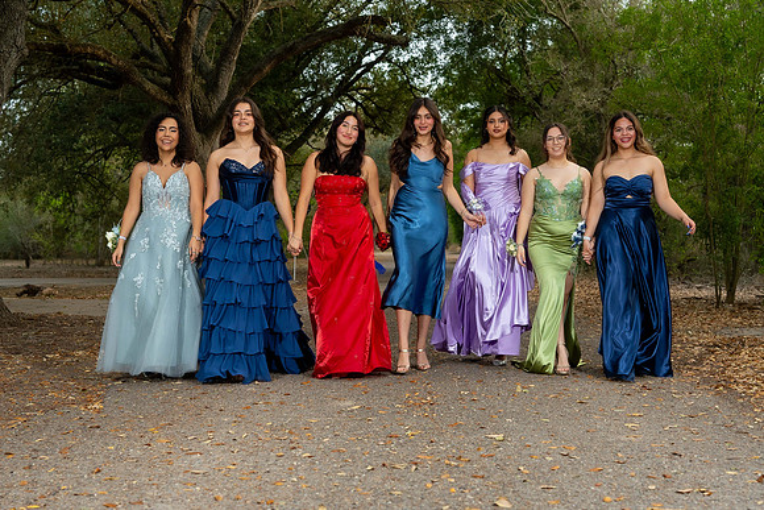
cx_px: 382
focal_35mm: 52
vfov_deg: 26.0
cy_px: 255
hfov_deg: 38.2
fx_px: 1104
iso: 250
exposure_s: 1/200
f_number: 3.2
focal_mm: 35
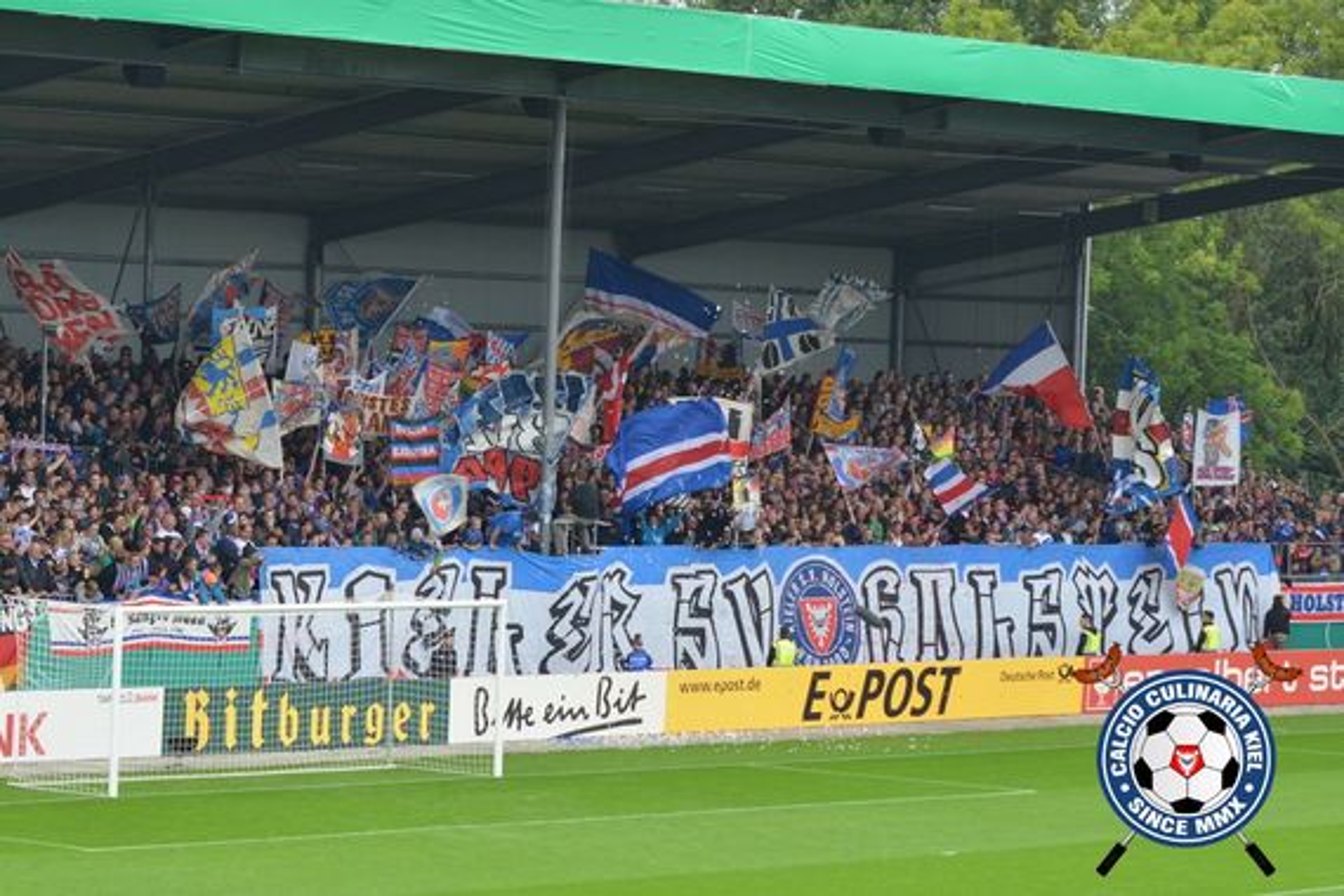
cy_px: 448
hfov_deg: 17.5
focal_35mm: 117
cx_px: 672
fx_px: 4368
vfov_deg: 11.7
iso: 400
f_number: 4.5
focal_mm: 78
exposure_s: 1/1000
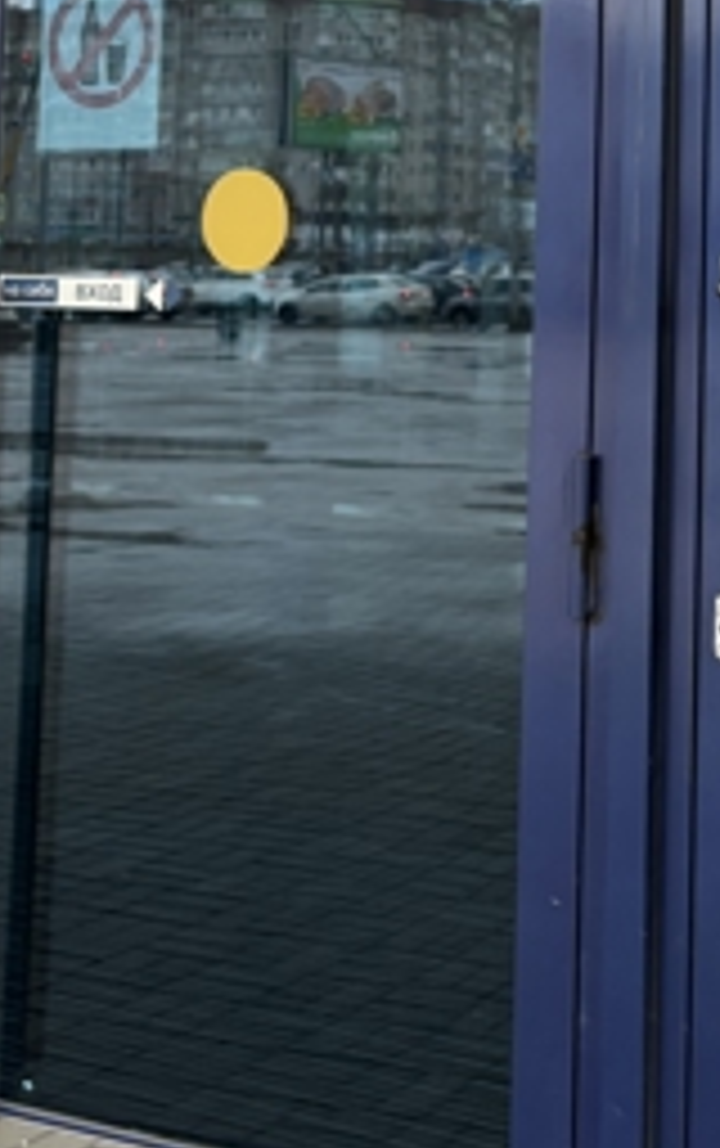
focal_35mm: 72
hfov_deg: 17.7
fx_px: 2254
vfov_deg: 27.3
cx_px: 713
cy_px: 63
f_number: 1.6
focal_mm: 5.96
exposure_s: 1/109
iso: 125
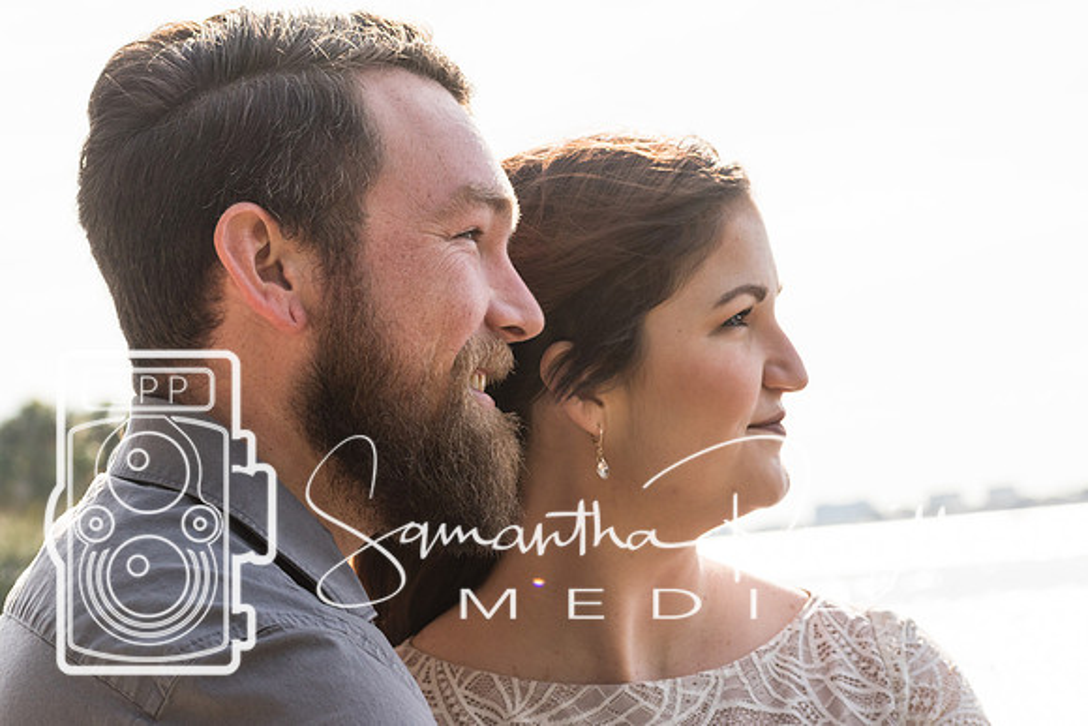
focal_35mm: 105
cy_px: 363
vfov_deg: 13.0
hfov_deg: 19.4
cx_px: 544
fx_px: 3181
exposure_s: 1/640
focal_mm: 70
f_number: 6.3
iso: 200
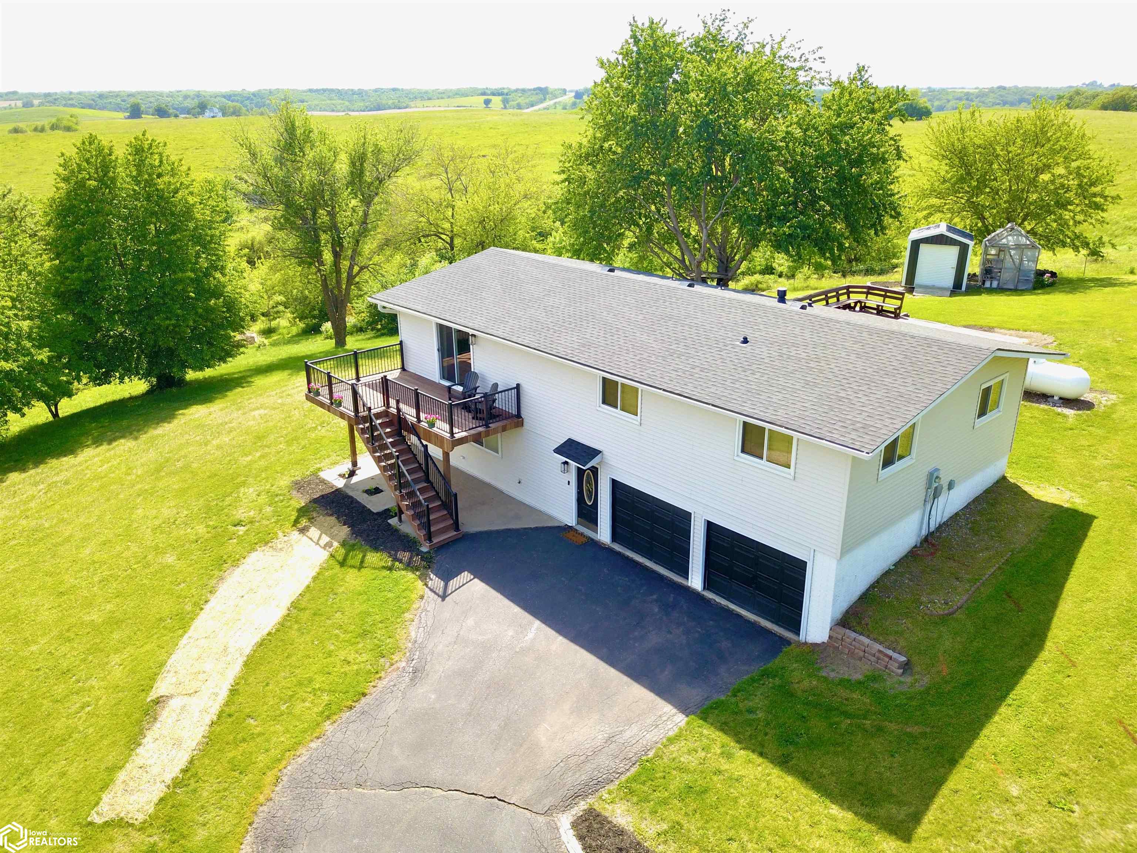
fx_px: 854
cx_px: 568
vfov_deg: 53.1
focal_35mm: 26
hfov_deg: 67.3
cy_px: 426
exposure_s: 1/343
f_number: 2.2
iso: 100
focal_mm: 4.7
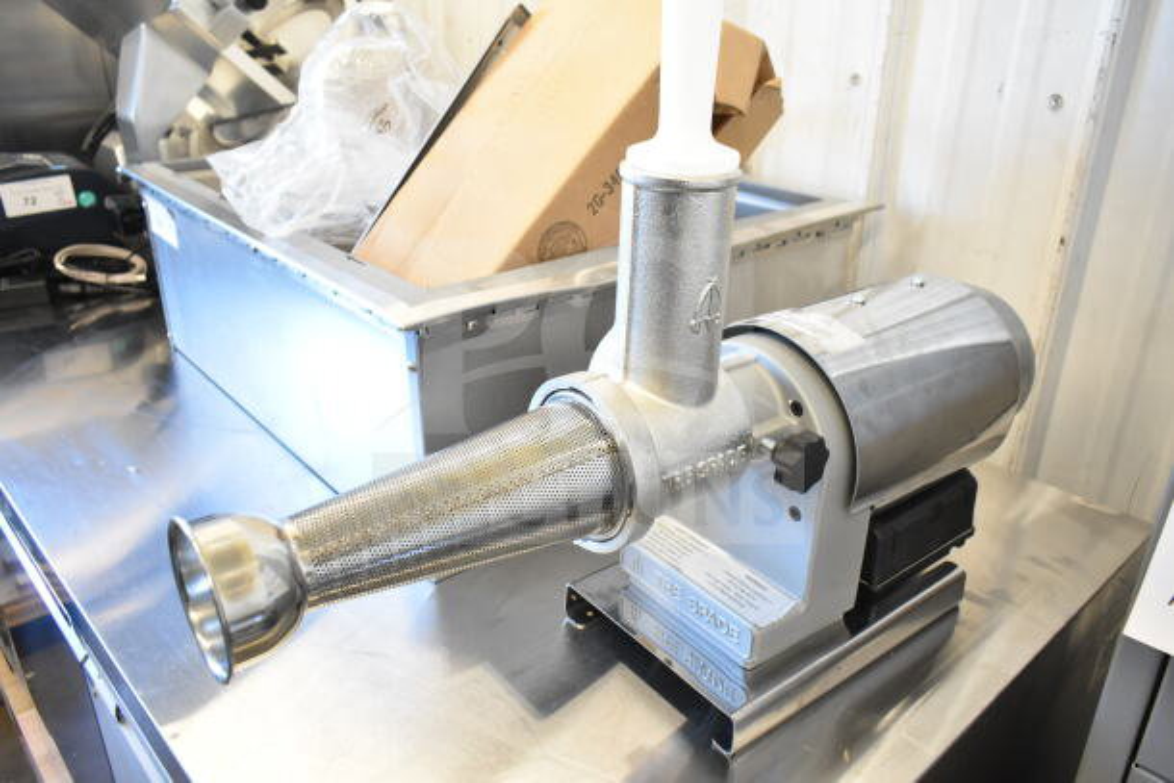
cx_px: 587
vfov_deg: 48.0
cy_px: 392
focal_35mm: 27
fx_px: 881
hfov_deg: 67.4
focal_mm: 18
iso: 1600
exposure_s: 1/80
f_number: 4.5
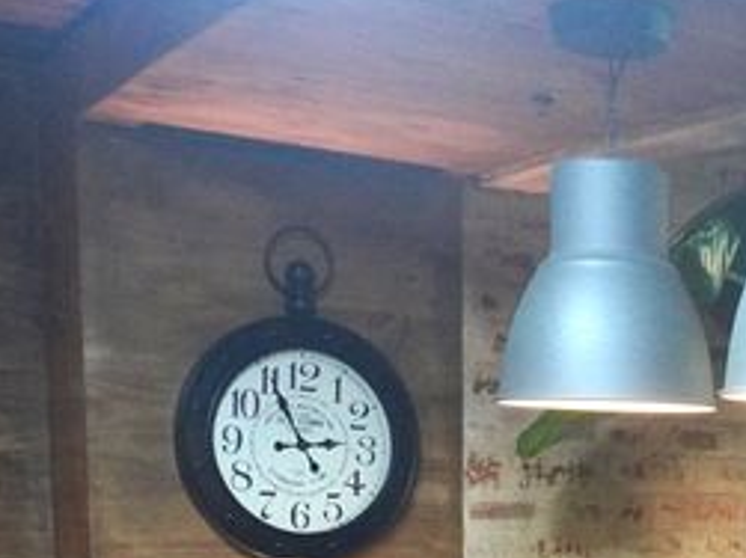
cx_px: 820
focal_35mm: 69
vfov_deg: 19.6
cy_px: 724
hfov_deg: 26.0
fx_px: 1486
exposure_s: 1/160
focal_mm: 16
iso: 6400
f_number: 3.5
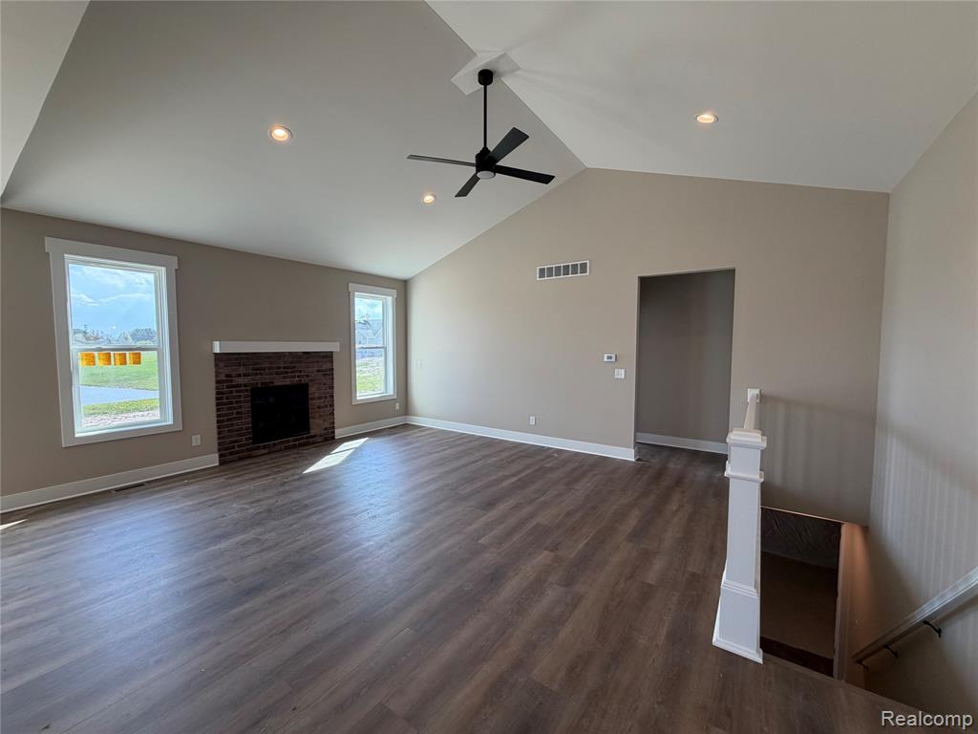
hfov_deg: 102.1
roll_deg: -0.5
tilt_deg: -2.6
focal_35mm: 14
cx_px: 489
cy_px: 367
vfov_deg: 85.7
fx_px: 396
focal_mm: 2.22
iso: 64
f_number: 2.2
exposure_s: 1/125
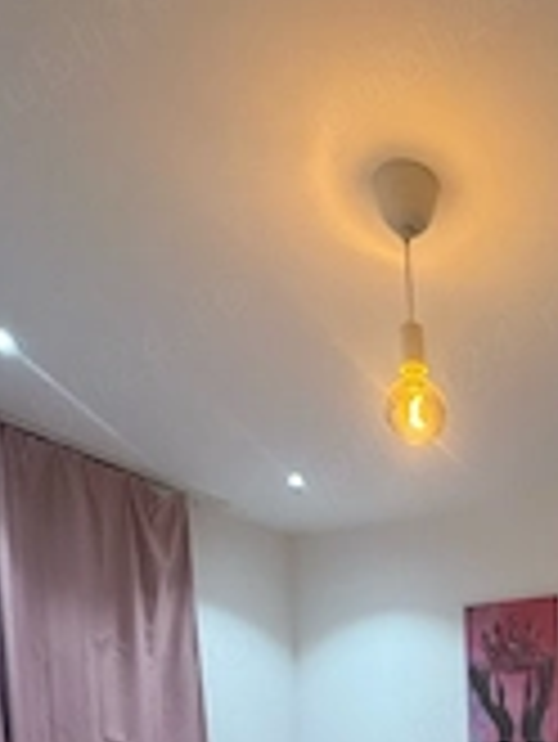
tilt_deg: -2.3
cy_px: 787
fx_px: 730
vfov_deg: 43.6
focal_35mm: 34
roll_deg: +1.2
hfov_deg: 37.8
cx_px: 544
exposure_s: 1/50
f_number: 2.2
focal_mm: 2.22
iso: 160
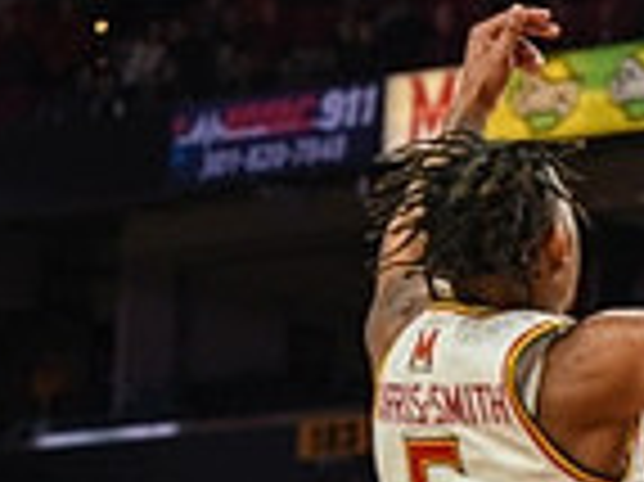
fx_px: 5075
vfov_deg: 5.4
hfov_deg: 7.1
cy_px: 680
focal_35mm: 273
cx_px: 982
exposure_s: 1/800
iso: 1600
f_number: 2.8
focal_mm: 70
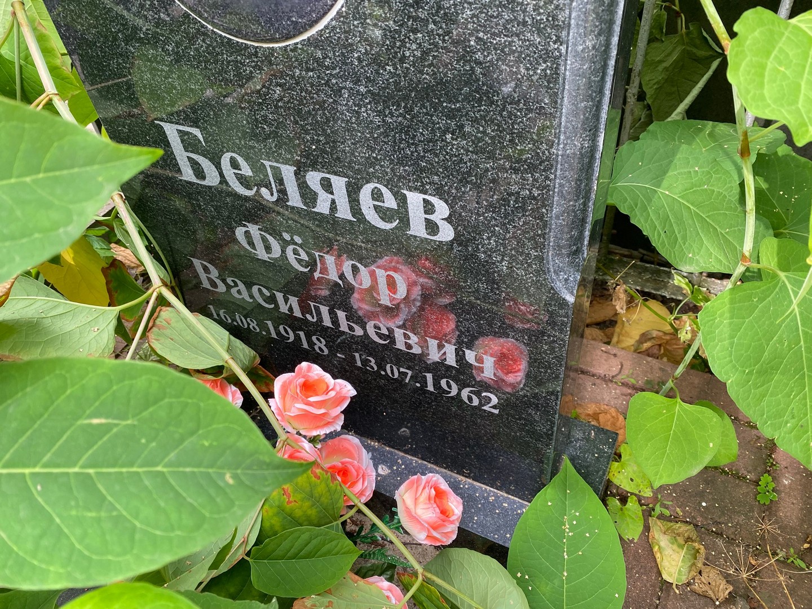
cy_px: 304
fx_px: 610
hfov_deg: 67.3
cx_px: 406
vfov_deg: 53.1
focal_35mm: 26
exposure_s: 1/121
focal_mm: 4.25
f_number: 1.8
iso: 100
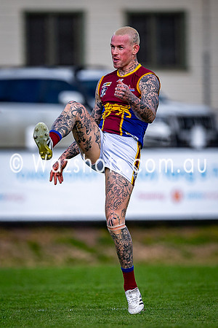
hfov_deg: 1.2
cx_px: 96
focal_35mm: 1133
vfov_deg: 1.8
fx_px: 10288
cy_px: 167
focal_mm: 500
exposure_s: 1/1600
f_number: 4
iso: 140
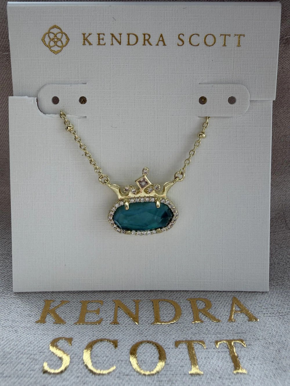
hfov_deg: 53.1
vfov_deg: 67.3
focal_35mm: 26
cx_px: 145
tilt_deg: -23.9
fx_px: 290
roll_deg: +0.0
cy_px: 193
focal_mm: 2.22
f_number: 2.2
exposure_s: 1/171
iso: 40
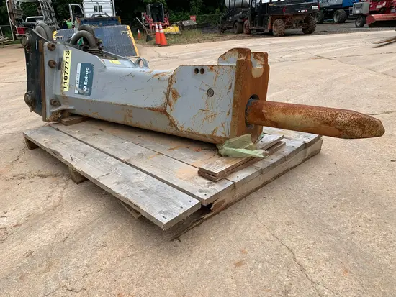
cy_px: 148
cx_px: 198
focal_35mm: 26
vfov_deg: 53.1
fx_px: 298
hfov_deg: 67.3
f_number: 1.8
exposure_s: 1/564
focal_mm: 4.25
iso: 25
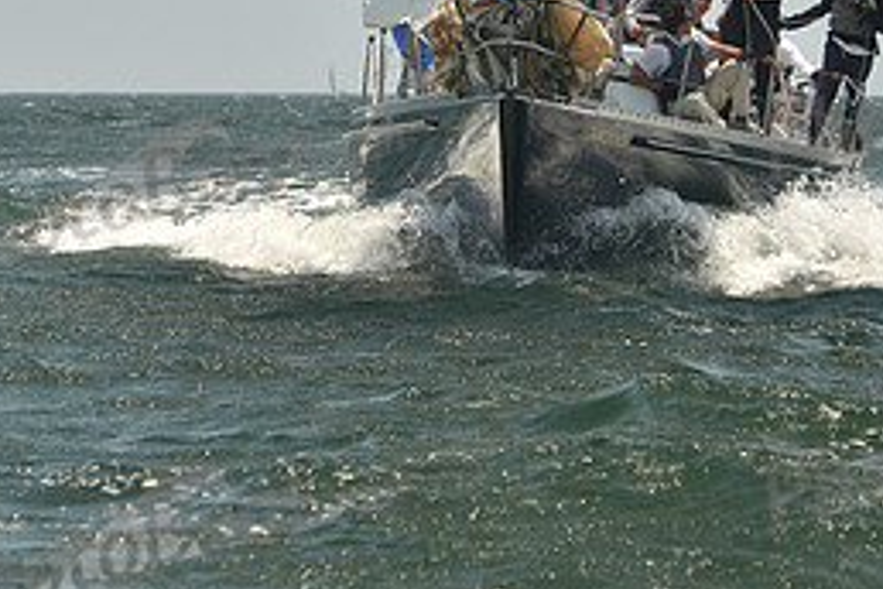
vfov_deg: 5.0
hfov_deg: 7.5
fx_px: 6720
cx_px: 585
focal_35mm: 274
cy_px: -36
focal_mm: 122
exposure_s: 1/640
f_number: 6.3
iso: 250
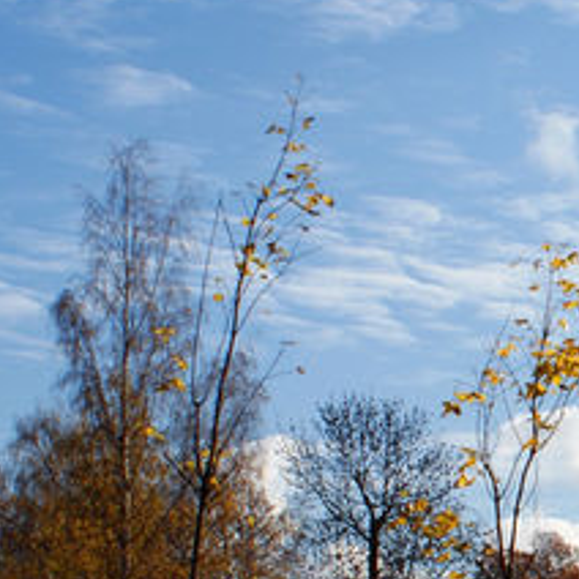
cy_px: 497
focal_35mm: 141
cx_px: 874
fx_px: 2668
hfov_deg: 11.8
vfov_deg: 12.3
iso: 100
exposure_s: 1/80
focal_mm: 26
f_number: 10
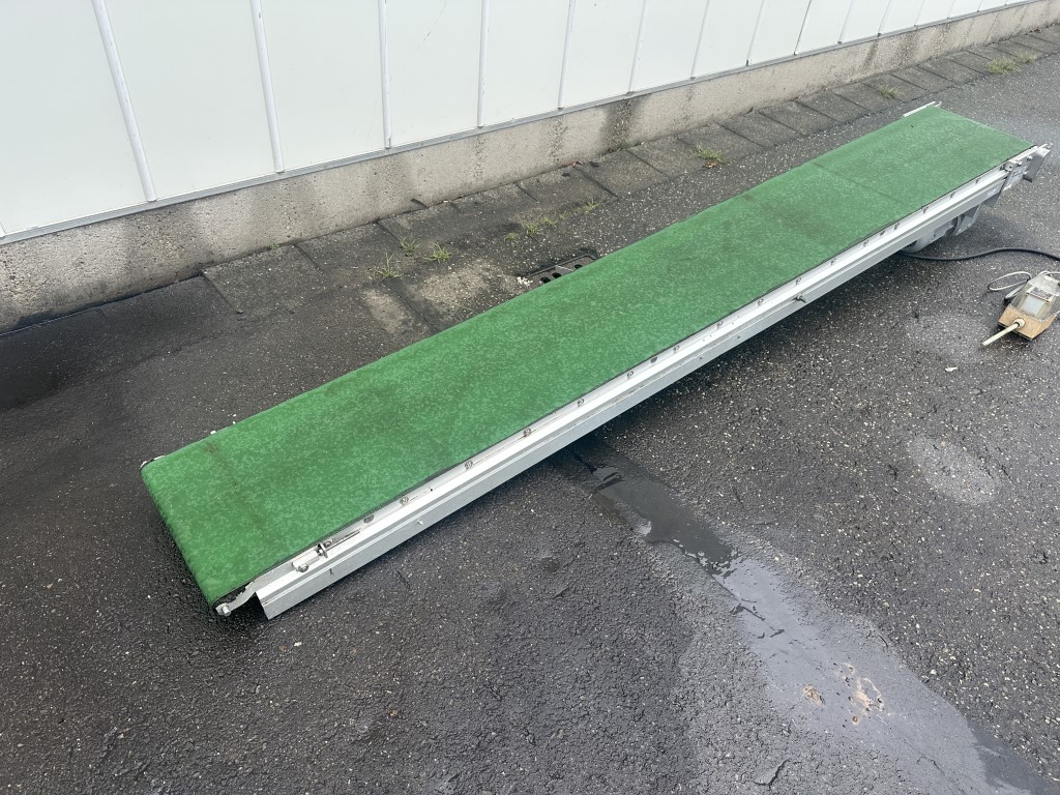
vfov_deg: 56.8
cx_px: 530
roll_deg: -4.6
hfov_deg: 71.6
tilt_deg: -43.0
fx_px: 735
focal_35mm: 24
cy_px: 398
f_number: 1.78
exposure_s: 1/580
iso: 80
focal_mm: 6.86
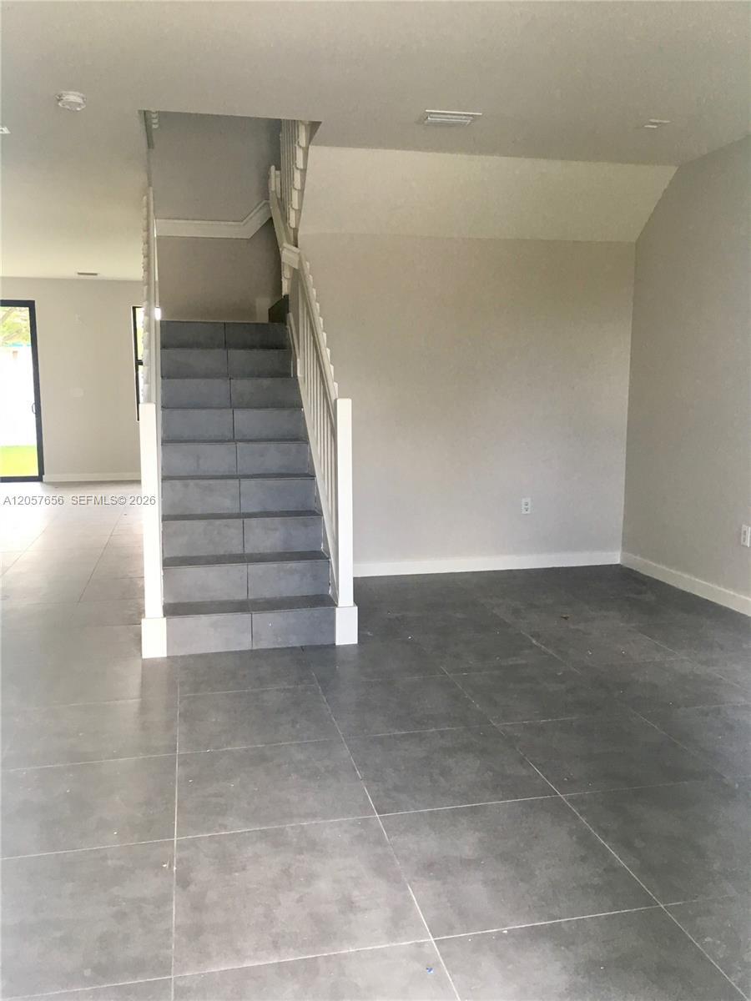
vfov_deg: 61.7
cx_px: 376
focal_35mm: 29
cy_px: 500
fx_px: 839
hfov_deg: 48.2
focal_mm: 4.15
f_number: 2.2
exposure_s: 1/30
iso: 32
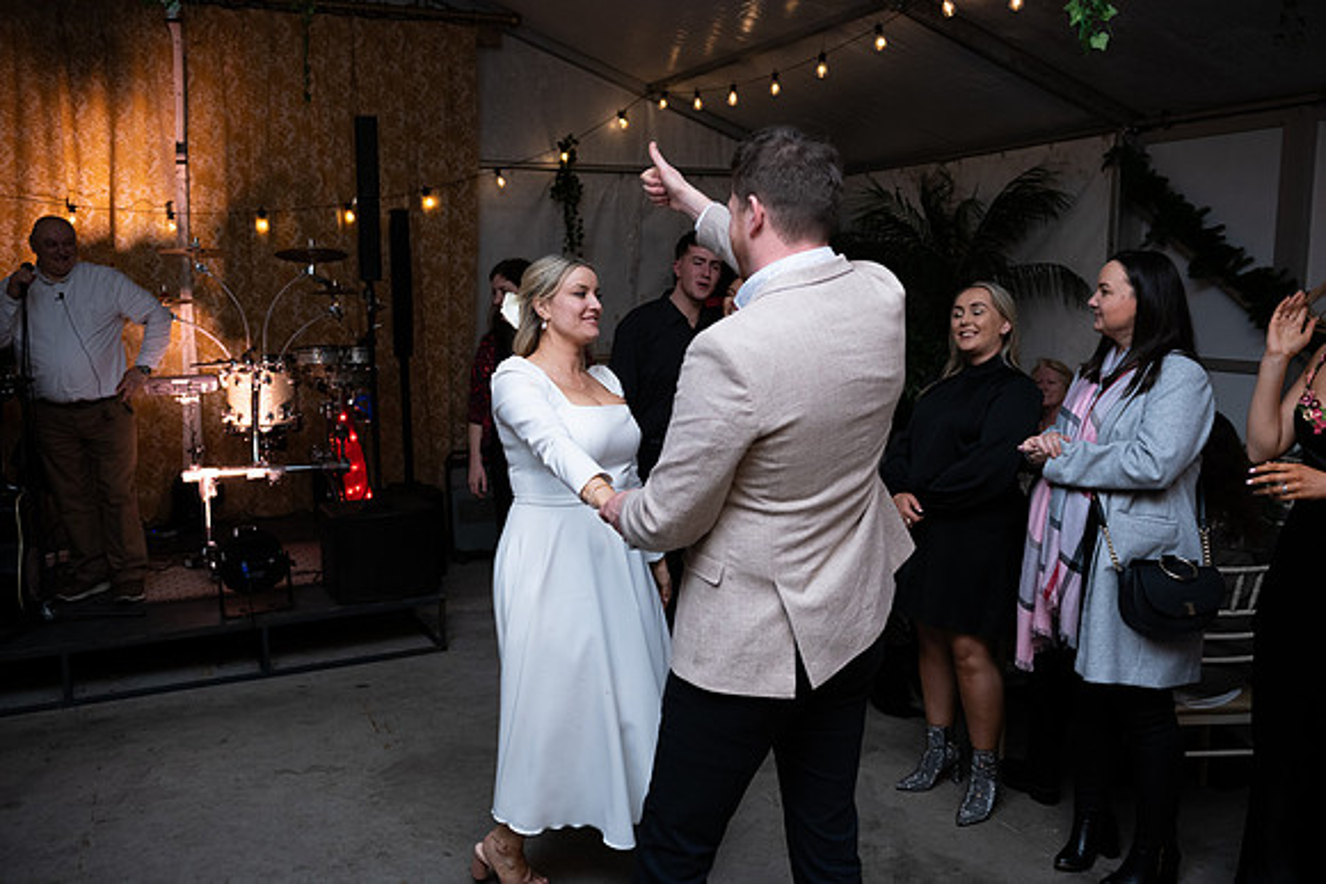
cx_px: 663
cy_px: 442
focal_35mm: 32
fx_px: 1179
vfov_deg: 41.1
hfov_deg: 58.7
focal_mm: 32
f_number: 3.5
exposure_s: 1/160
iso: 800
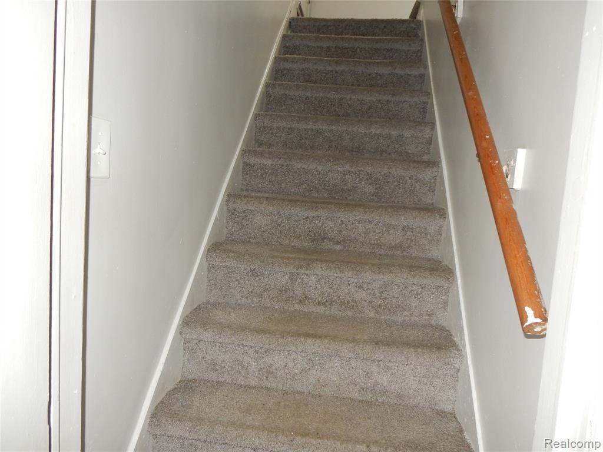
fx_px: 435
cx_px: 302
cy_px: 226
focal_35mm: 25
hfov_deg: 69.4
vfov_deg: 54.9
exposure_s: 1/30
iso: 200
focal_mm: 4.5
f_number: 3.7
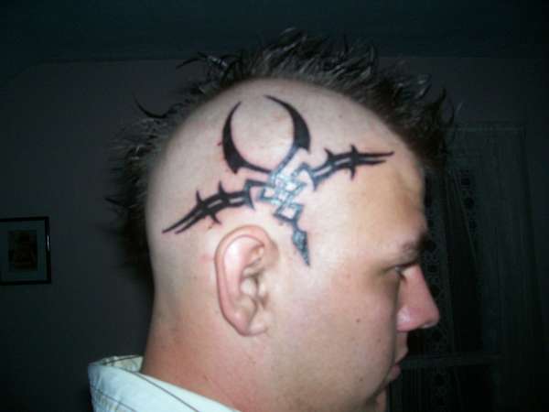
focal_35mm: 34
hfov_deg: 54.0
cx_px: 274
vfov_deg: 41.8
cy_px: 206
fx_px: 539
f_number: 2.7
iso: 140
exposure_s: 1/112
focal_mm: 5.6
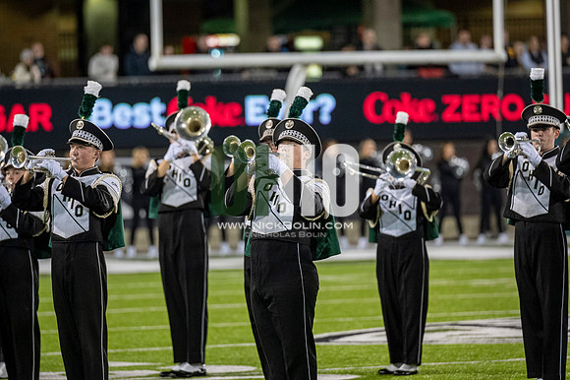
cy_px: 190
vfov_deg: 4.6
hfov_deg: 6.9
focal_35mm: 300
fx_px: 4747
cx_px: 285
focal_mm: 200
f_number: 2.8
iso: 1000
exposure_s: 1/500
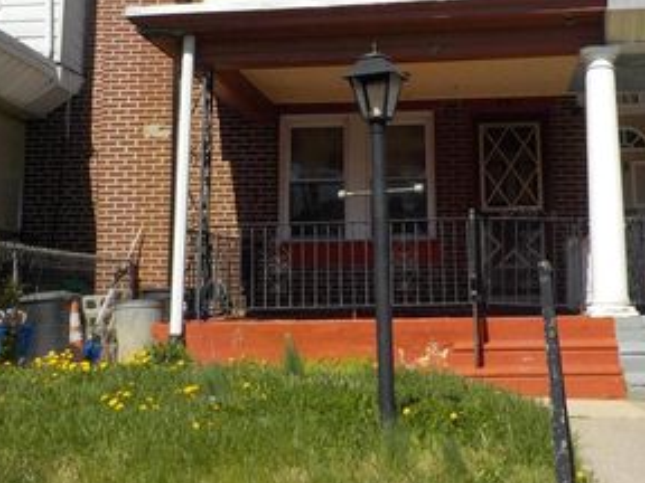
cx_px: 387
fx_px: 969
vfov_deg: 27.8
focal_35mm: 52
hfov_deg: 36.7
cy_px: 151
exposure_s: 1/1250
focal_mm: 4.1
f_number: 3.3
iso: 125
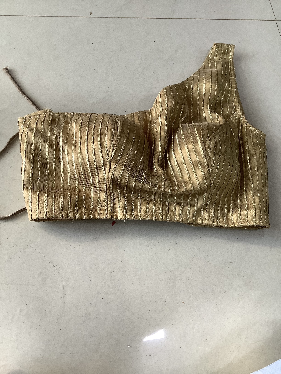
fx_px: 336
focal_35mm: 31
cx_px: 140
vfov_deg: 58.4
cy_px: 187
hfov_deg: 45.4
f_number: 2.4
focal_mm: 3.3
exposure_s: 1/50
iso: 80
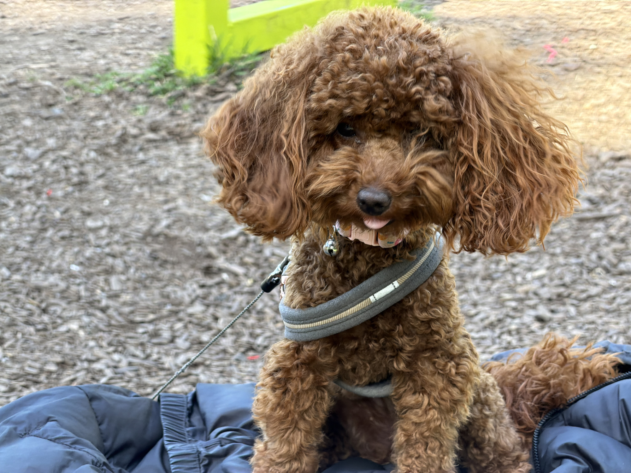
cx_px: 316
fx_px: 1823
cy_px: 236
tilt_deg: -18.4
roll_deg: +1.0
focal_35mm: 100
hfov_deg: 19.6
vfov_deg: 14.8
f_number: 2.8
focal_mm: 16.89
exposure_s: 1/121
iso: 80
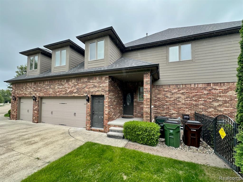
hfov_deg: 102.1
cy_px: 91
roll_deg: -0.1
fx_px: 98
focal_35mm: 14
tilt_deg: +6.4
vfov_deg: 85.7
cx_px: 122
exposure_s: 1/222
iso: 40
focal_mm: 2.22
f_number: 2.2
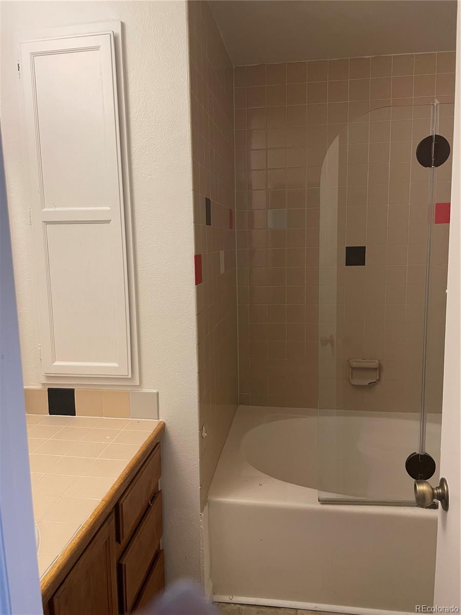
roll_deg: +1.8
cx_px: 230
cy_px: 308
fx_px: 462
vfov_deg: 67.3
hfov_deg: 53.1
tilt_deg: -7.4
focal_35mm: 26
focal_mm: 4.2
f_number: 1.6
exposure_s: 1/60
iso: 100
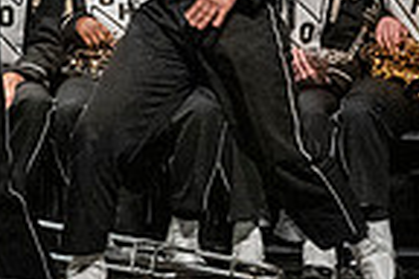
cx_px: -340
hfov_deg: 2.7
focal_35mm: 753
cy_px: -67
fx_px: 8763
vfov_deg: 1.8
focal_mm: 125
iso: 4000
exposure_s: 1/500
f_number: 4
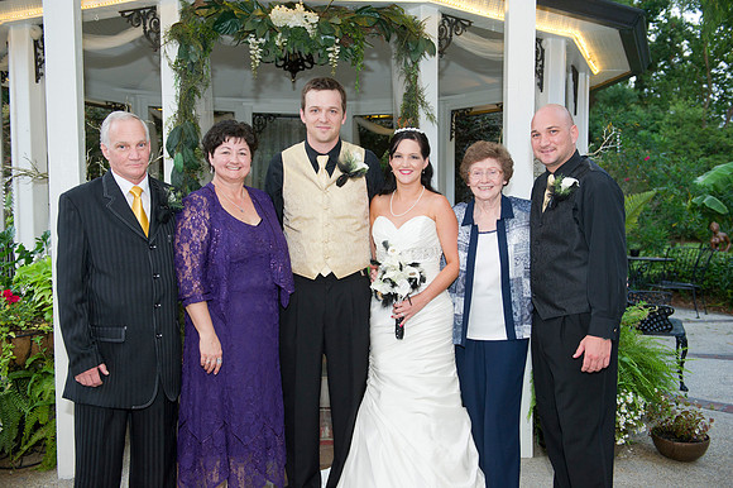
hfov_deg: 53.2
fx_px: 733
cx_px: 366
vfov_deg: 36.8
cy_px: 244
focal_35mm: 36
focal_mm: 36
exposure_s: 1/100
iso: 800
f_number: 3.5
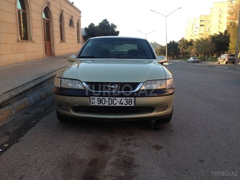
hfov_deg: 52.6
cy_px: 90
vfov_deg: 40.7
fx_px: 243
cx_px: 120
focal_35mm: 35
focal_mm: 4.28
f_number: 2.4
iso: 50
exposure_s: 1/184
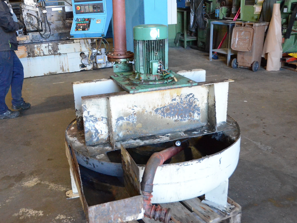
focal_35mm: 38
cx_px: 138
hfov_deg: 48.9
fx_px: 326
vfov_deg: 37.7
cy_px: 117
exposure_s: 1/500
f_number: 3.8
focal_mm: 22
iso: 6400
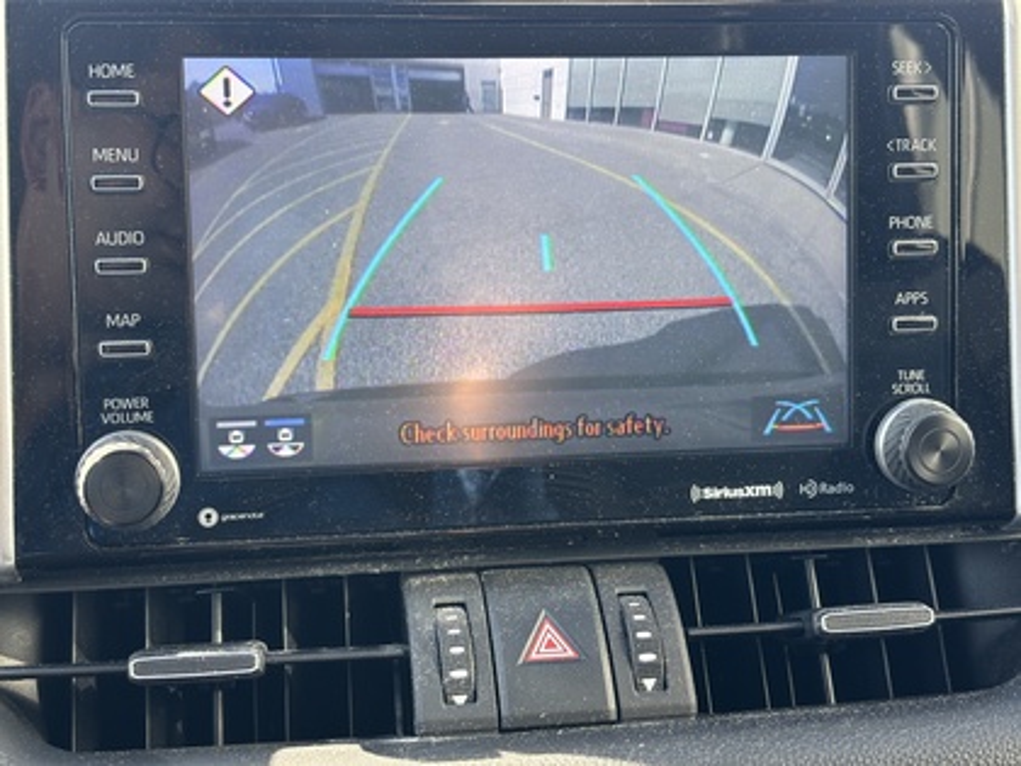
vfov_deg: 28.0
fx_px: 1534
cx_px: 510
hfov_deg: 36.8
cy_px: 383
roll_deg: -1.6
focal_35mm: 52
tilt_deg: -11.5
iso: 50
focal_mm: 5.96
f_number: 1.6
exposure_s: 1/118
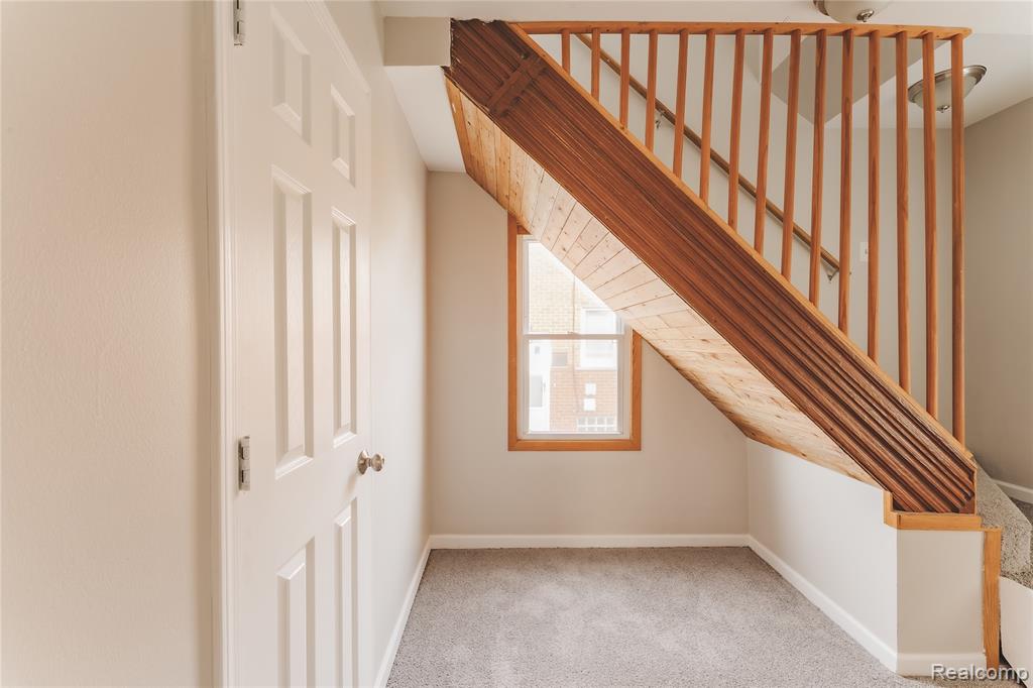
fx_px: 402
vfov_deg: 81.2
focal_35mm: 14
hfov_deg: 104.3
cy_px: 344
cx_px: 516
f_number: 13
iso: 250
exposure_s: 1/8
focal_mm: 14
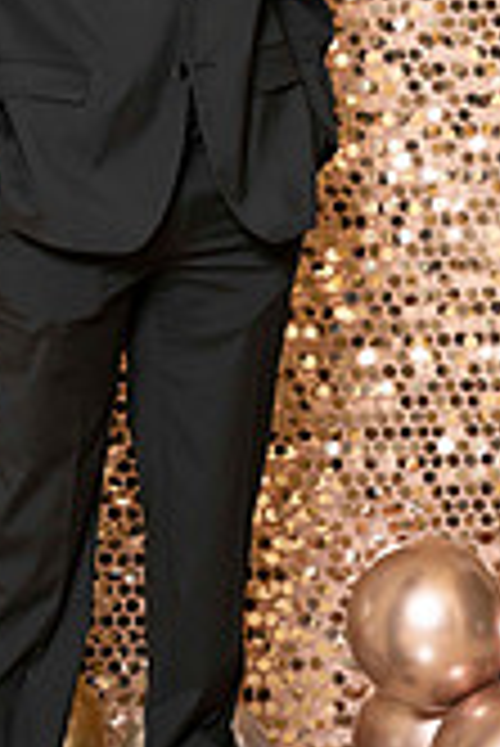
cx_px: 99
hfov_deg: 6.0
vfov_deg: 8.9
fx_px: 4781
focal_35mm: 230
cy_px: 9
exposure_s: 1/200
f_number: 5.6
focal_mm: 85
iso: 250
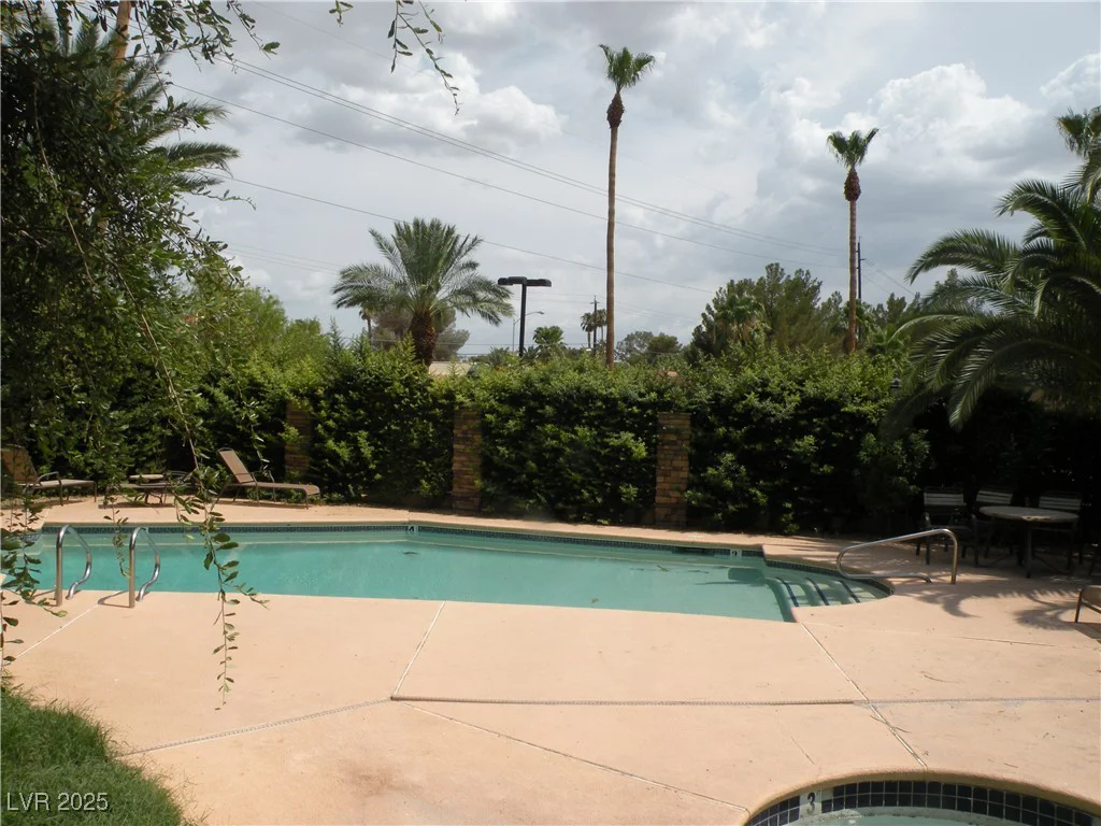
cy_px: 413
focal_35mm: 27
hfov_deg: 65.3
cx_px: 550
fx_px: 859
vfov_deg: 51.4
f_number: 7.1
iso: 64
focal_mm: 4.7
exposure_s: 1/321
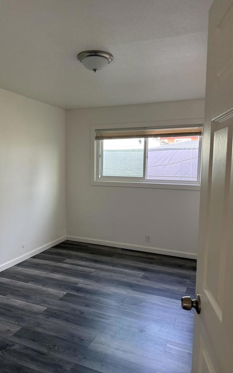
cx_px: 109
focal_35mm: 26
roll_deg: -4.3
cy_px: 188
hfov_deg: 47.6
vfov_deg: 70.4
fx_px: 264
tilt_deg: -5.8
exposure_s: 1/151
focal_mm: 6.76
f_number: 1.78
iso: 160
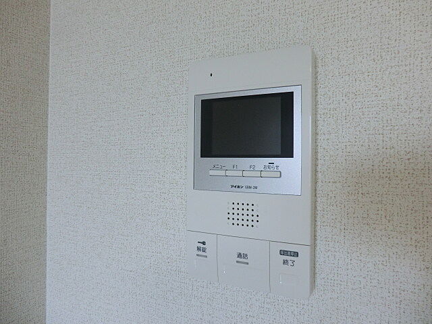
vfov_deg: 56.8
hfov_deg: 71.6
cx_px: 216
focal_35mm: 24
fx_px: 300
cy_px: 162
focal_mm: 4.3
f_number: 3.2
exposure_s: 1/60
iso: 160
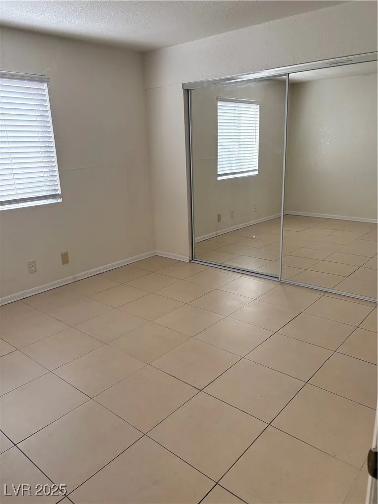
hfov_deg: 53.1
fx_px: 379
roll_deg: +1.7
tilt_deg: -15.0
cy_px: 252
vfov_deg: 67.3
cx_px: 189
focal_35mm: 26
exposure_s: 1/236
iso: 125
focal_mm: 5.96
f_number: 1.6
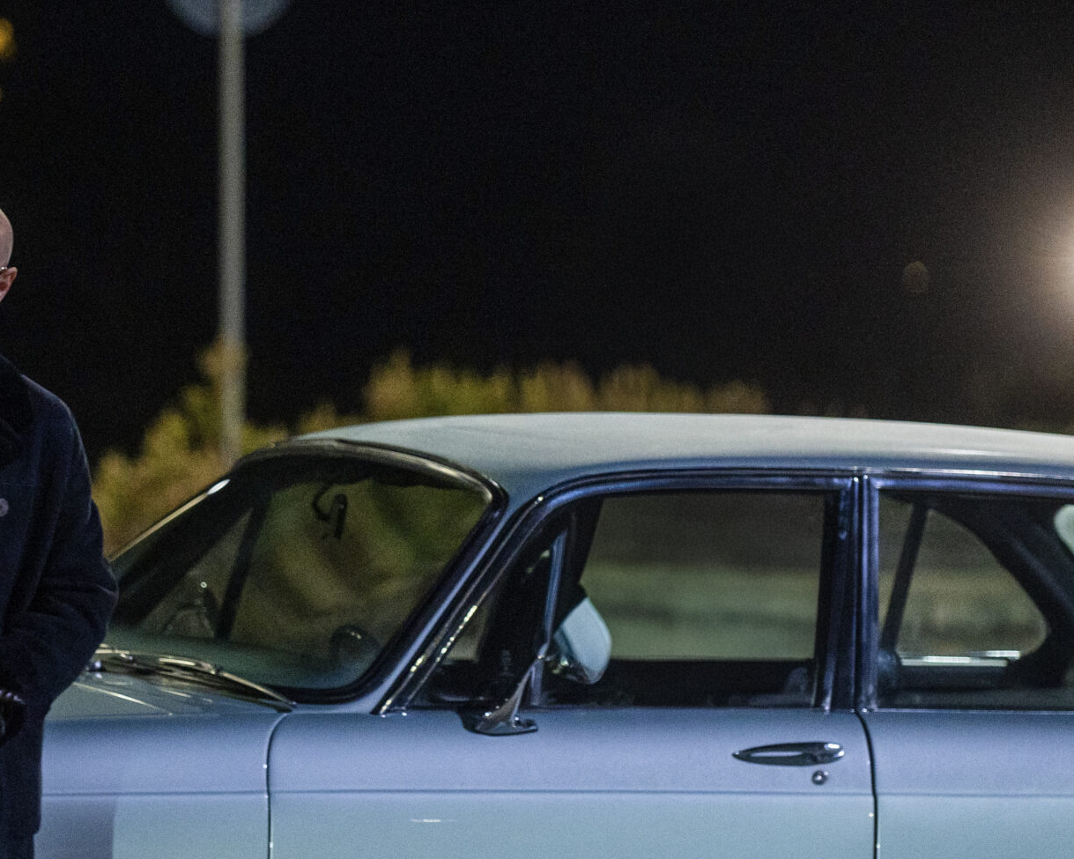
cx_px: 168
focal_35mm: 266
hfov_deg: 7.3
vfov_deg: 5.8
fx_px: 8454
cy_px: 434
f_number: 2.8
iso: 3200
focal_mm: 135
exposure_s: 1/100
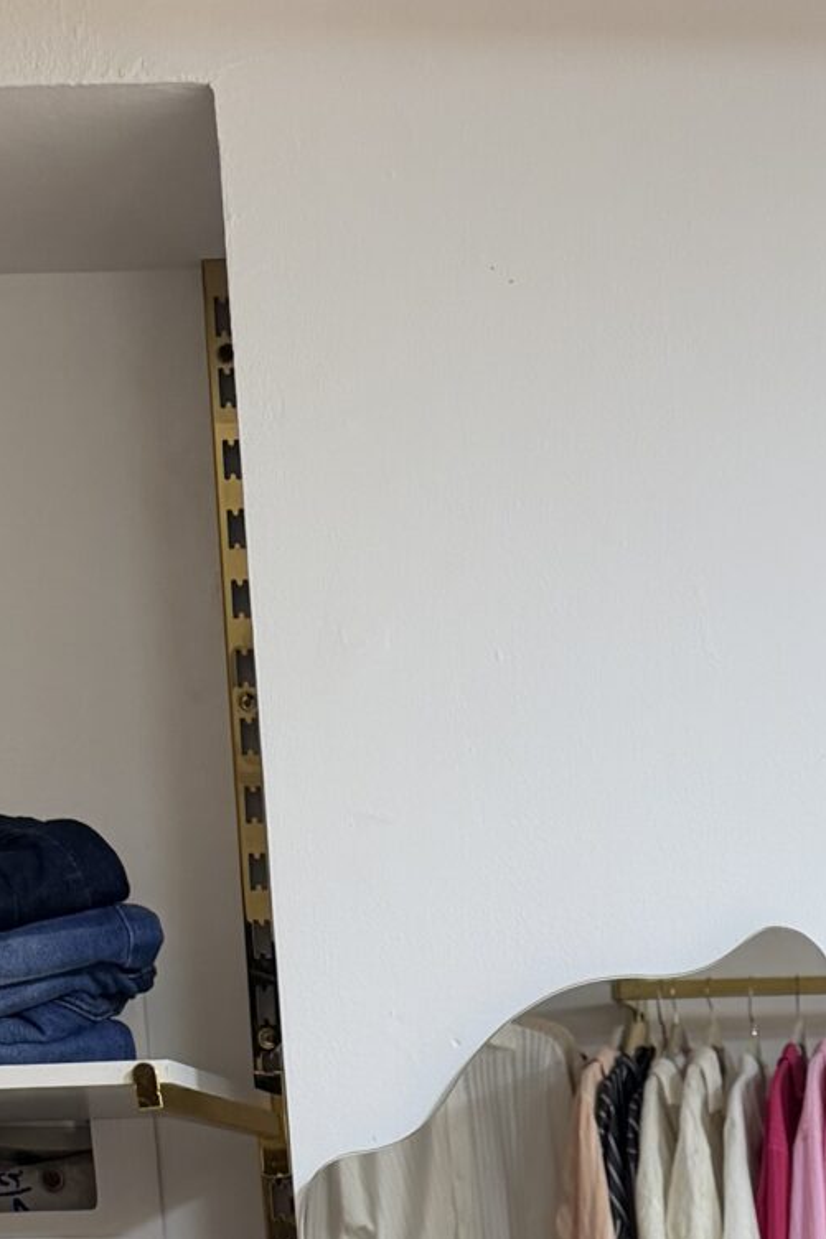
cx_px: 1012
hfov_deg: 15.4
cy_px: 2066
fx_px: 2927
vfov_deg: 19.4
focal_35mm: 85
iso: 160
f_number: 1.78
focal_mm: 6.76
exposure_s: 1/50
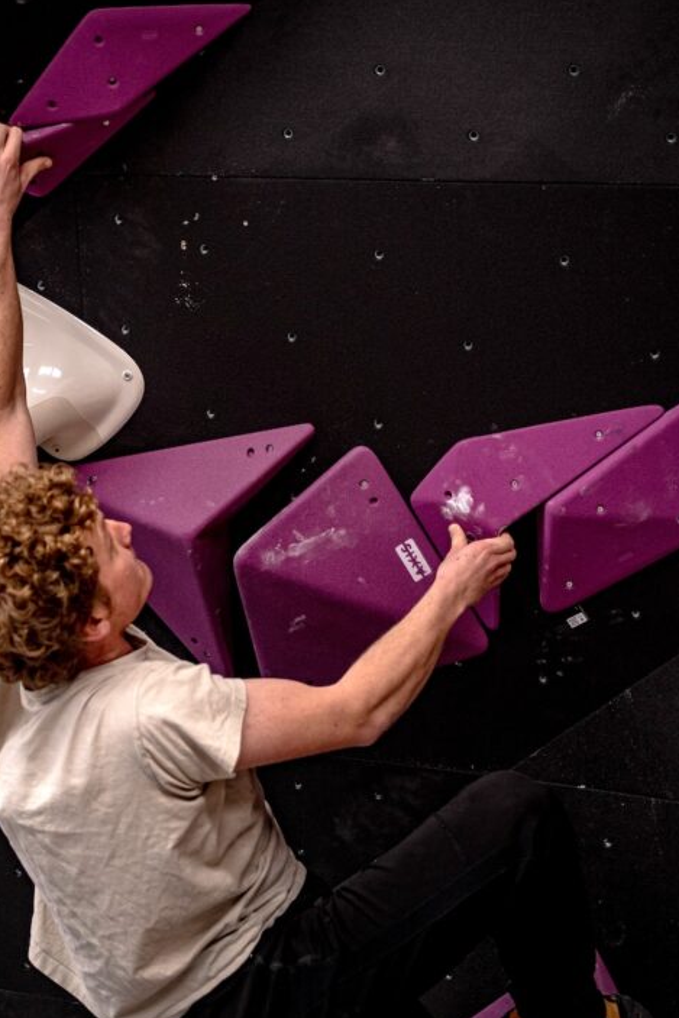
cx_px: 211
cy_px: 410
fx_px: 1442
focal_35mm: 51
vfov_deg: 38.7
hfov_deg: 26.3
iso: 800
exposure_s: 1/200
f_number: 1.8
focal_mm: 35
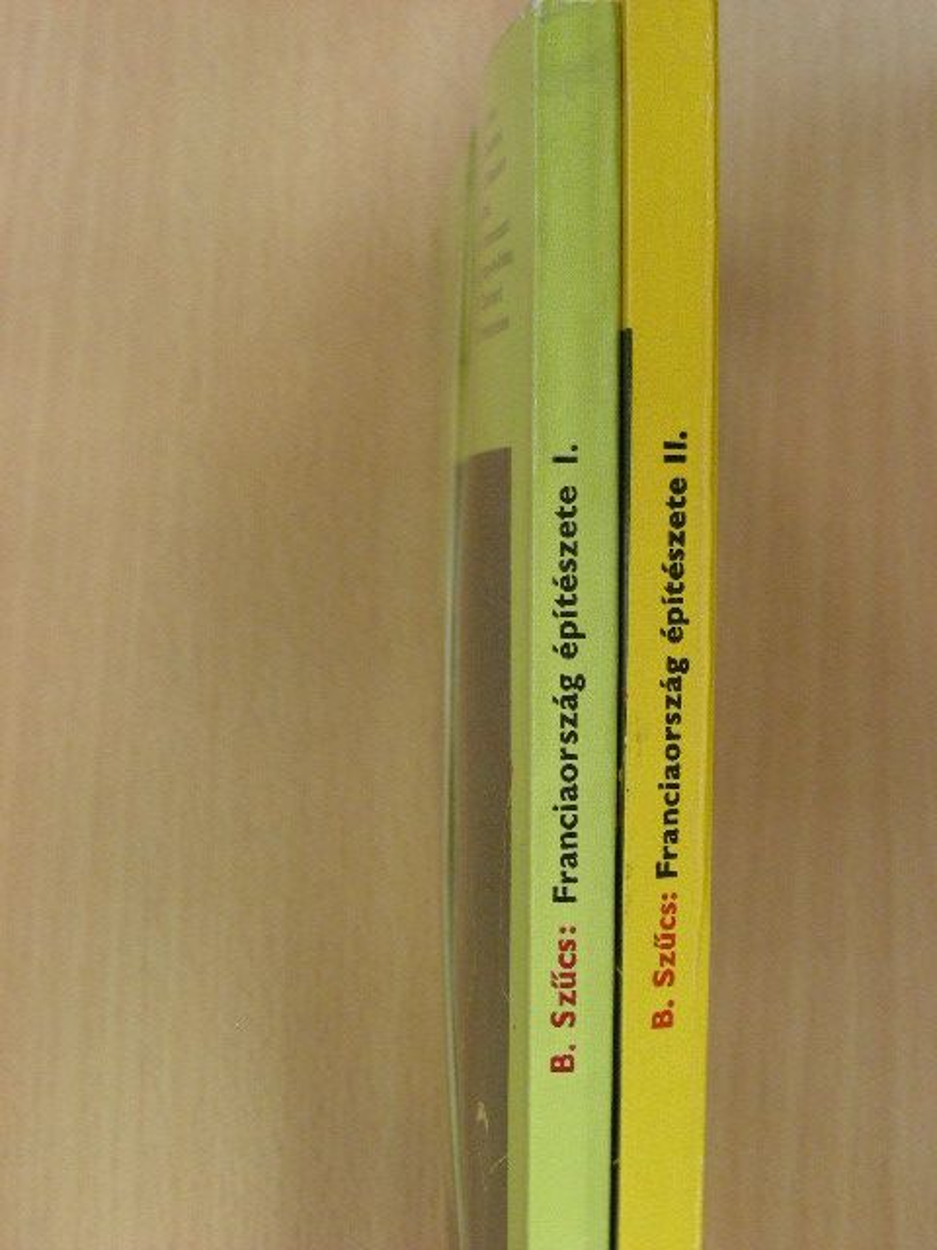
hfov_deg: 27.5
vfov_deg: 36.2
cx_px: 468
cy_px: 625
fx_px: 1913
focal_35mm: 53
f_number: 3.5
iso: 200
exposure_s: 1/10.4
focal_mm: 8.8
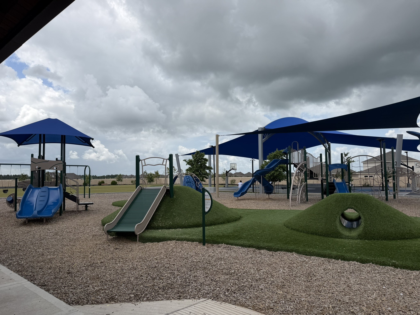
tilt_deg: +2.7
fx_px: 291
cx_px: 210
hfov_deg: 71.6
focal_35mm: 24
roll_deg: +1.0
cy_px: 158
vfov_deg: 56.8
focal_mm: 6.76
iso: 80
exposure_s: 1/5714
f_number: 1.78
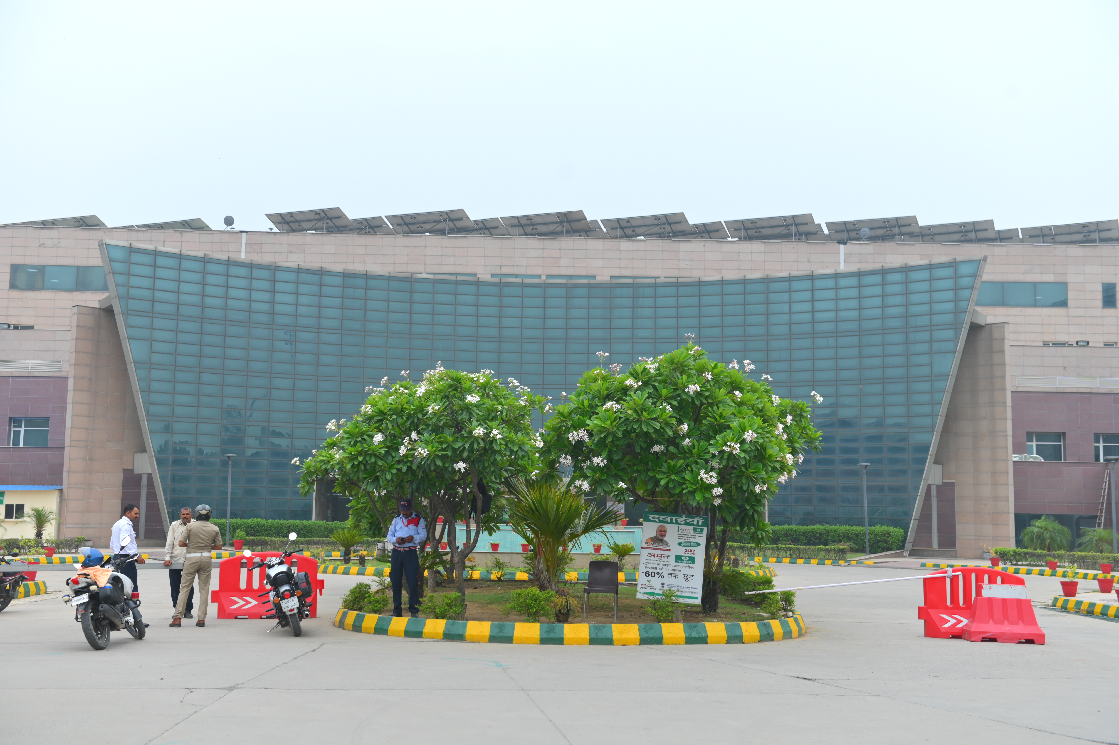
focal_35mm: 42
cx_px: 560
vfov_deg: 31.9
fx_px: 1305
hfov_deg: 46.4
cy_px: 372
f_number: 4.5
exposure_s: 1/200
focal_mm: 42
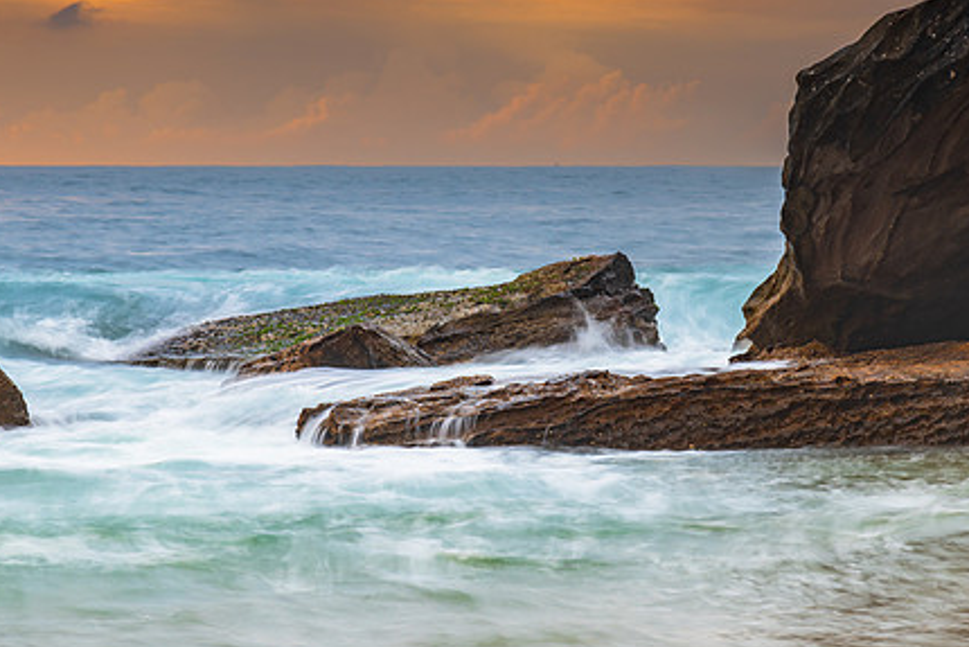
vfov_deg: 8.4
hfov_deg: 12.6
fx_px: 4389
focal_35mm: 163
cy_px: 357
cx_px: 496
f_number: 9
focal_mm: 120
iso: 64
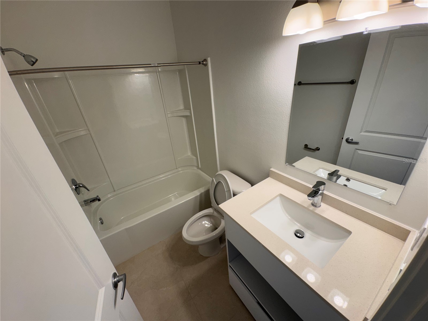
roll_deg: +6.2
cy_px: 160
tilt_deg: -26.1
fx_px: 173
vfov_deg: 85.7
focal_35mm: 14
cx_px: 214
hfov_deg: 102.1
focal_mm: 2.22
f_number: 2.2
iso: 40
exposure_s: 1/131
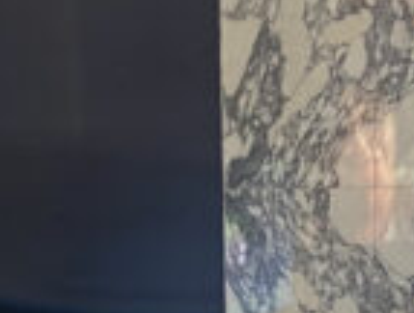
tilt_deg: -8.4
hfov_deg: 13.6
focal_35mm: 145
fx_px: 1739
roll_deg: +1.1
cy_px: 403
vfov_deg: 10.1
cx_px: 203
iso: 400
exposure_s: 1/60
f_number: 1.8
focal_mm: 4.25
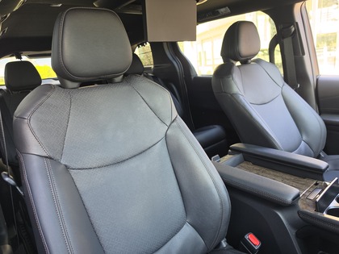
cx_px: 170
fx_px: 225
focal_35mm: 23
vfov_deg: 58.9
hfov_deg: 73.9
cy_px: 127
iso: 125
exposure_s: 1/180
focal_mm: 6.5
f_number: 1.4
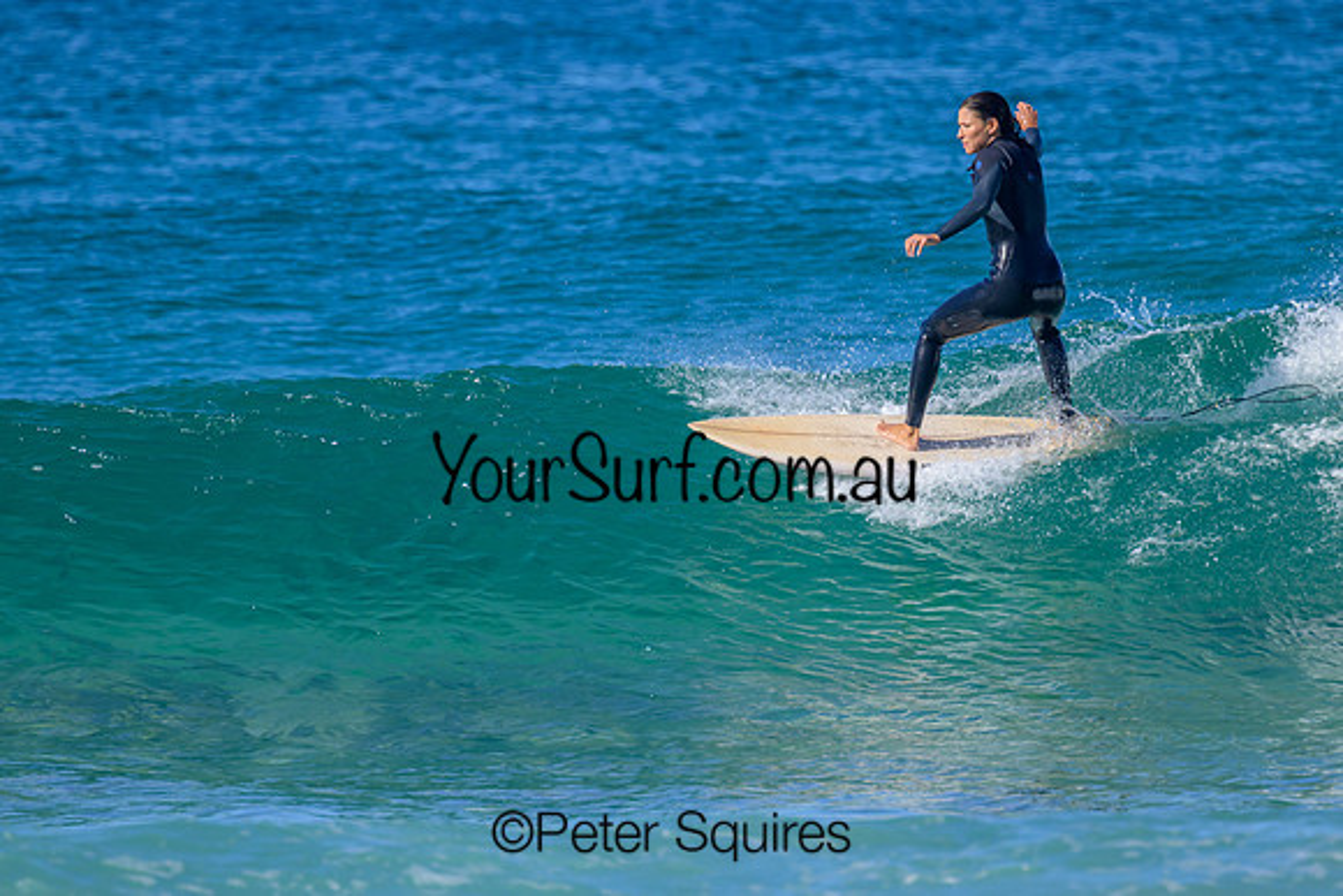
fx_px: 28736
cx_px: 828
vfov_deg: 1.8
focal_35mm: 770
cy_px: 479
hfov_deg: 2.7
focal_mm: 560
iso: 560
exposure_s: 1/1600
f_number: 8
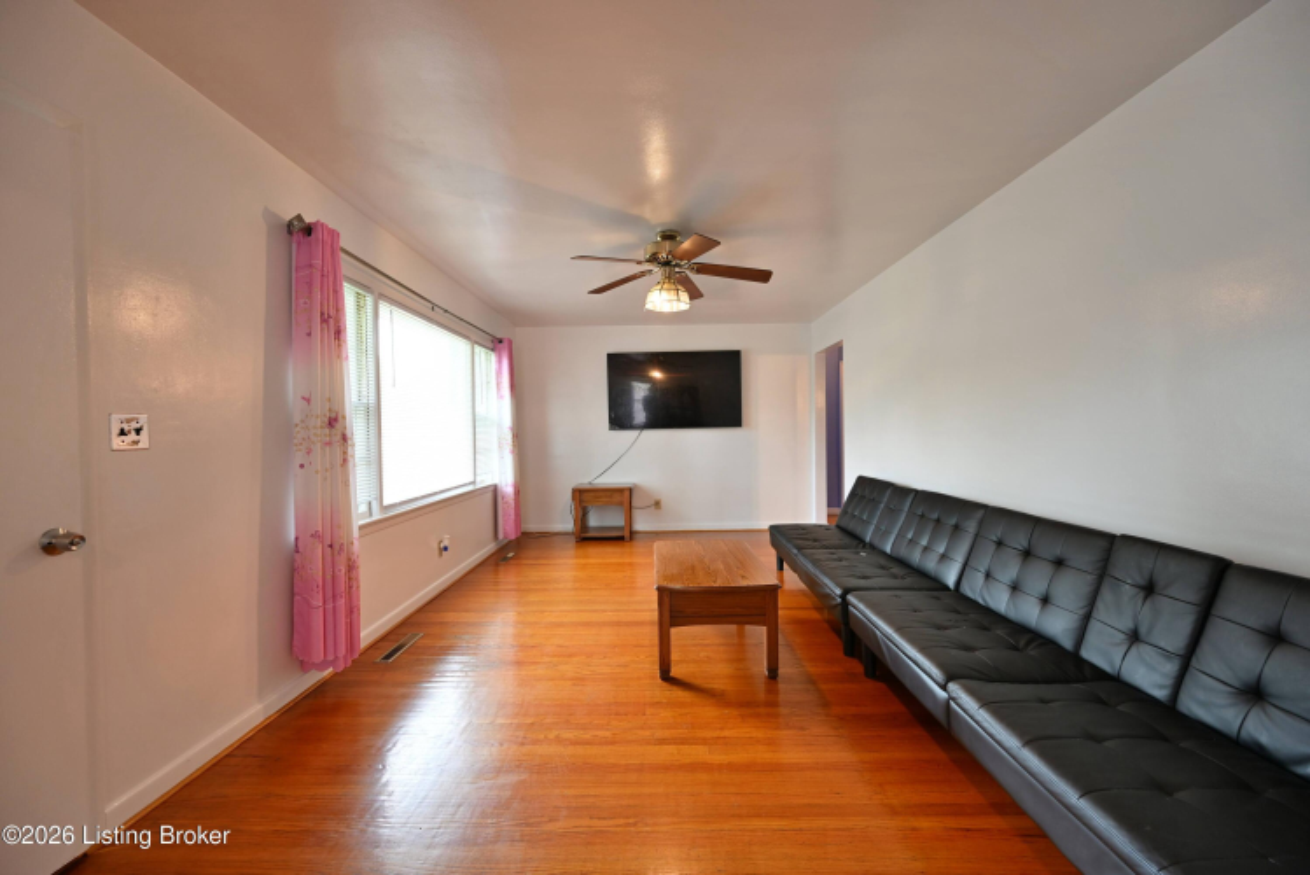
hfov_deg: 104.2
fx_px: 510
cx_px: 655
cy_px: 438
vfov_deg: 81.3
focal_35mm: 14
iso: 640
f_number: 5.6
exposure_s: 1/15
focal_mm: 14
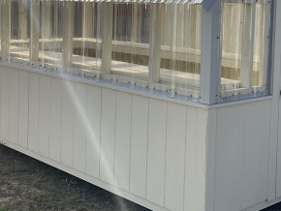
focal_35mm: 64
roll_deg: -2.1
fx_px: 520
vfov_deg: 22.7
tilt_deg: +0.4
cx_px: 176
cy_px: 48
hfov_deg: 30.1
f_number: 1.8
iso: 16
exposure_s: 1/1342
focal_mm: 3
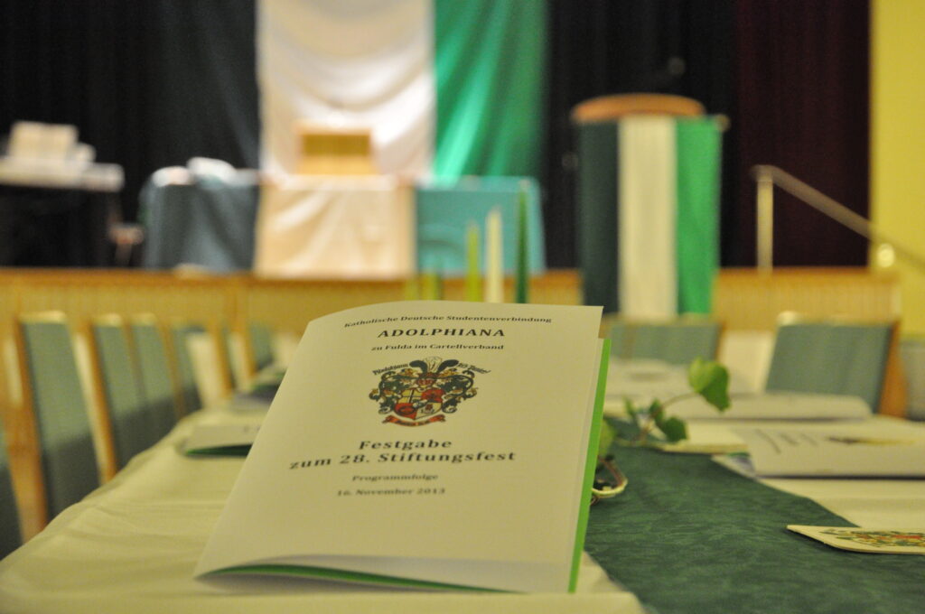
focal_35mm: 72
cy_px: 307
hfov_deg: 28.1
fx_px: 1848
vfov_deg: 18.9
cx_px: 462
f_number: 5
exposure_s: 1/25
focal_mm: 48
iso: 2500
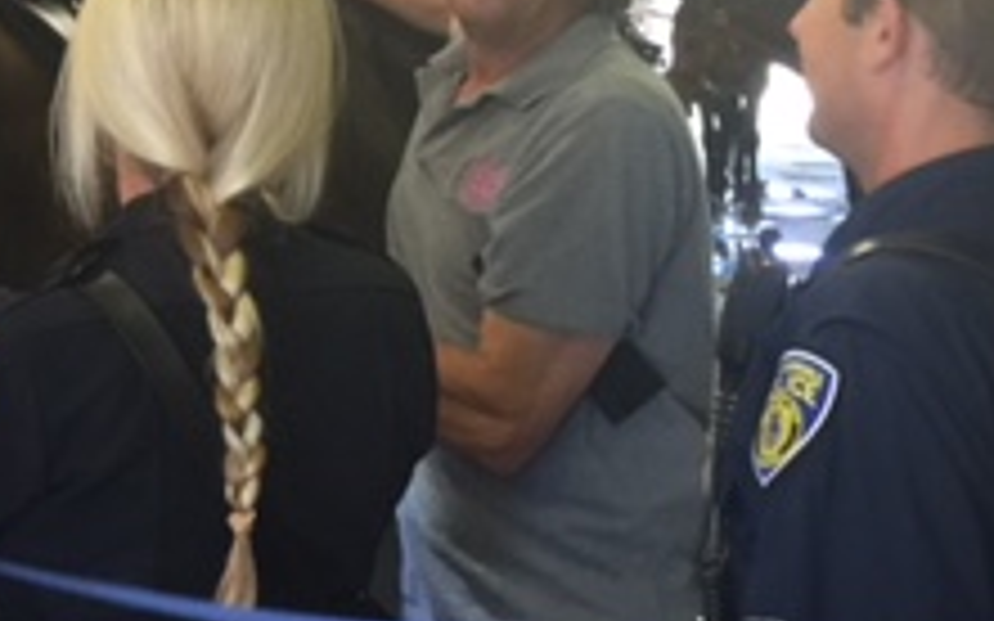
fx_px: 2410
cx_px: -63
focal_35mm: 89
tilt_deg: -1.3
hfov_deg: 22.2
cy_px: 81
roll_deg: -0.7
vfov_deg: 14.5
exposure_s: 1/15
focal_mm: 4.15
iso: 100
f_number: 2.2
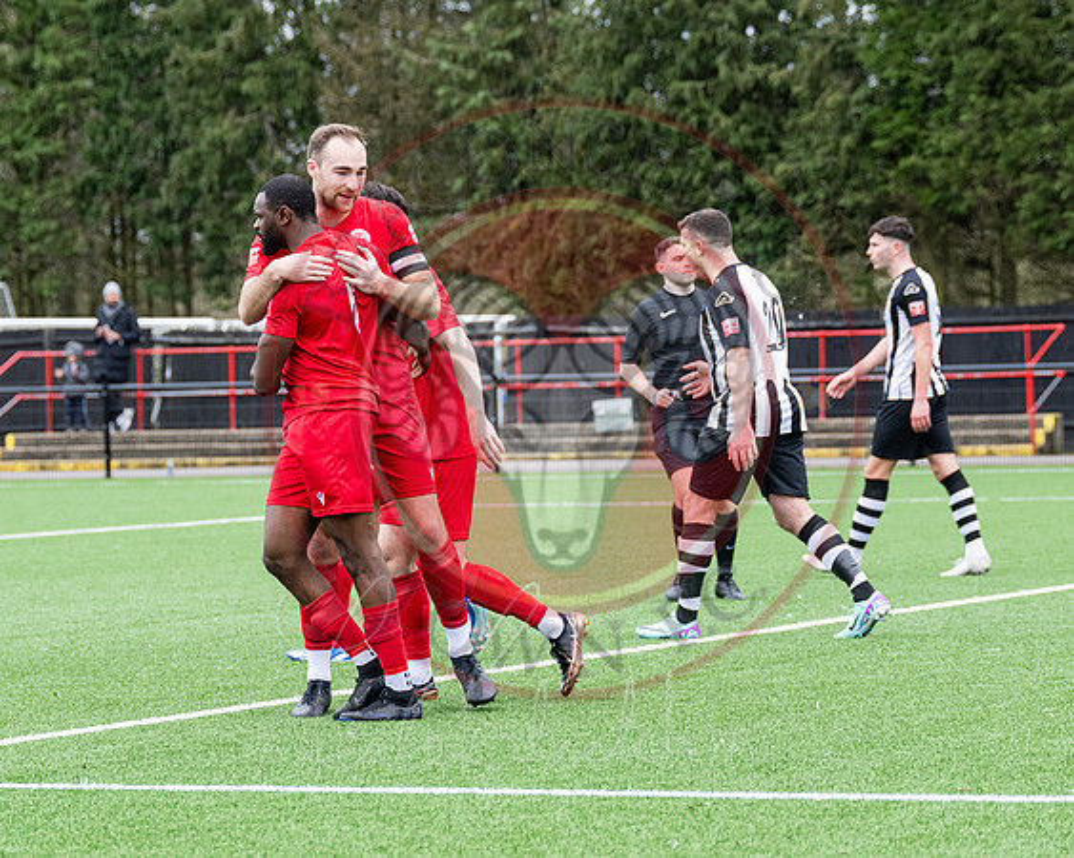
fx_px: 5131
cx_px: 447
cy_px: 342
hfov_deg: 11.9
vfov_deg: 9.6
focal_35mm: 161
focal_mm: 98
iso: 800
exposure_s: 1/1000
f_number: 4
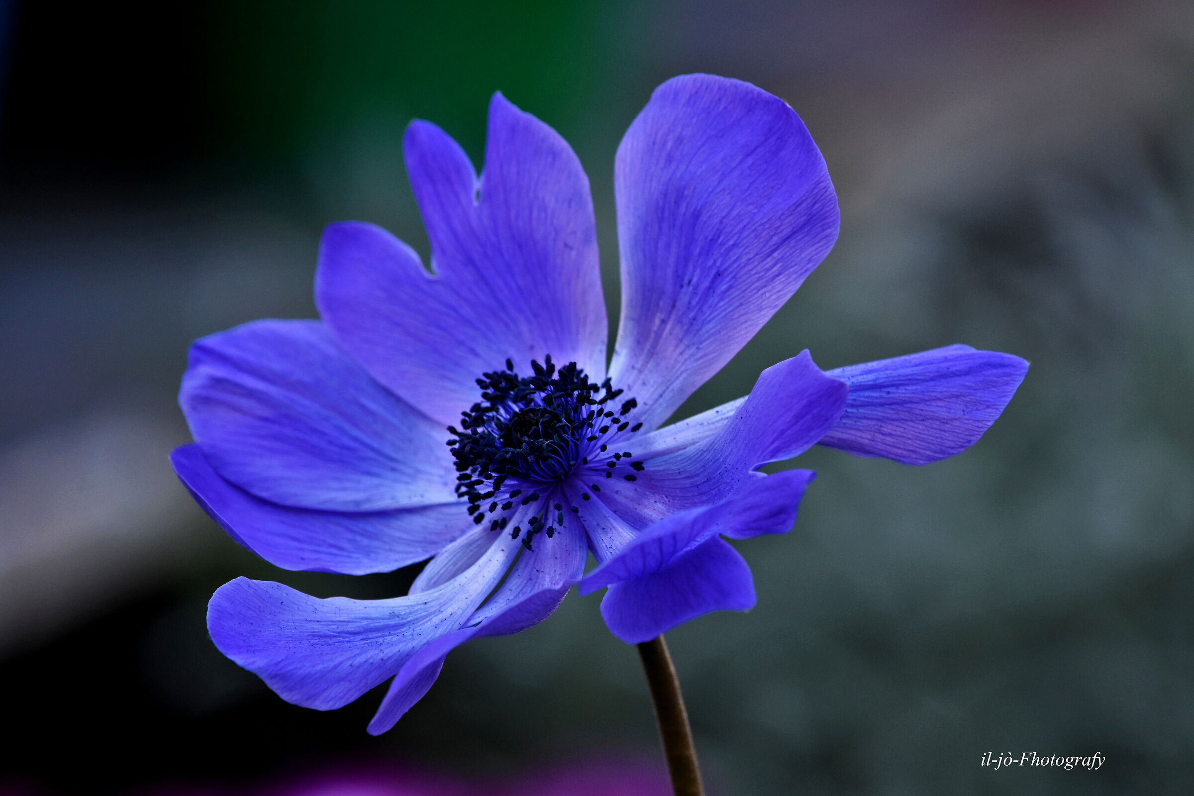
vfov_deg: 1.9
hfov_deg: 2.9
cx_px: 597
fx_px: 23878
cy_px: 398
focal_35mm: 720
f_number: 6
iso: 1100
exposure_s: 1/200
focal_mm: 480
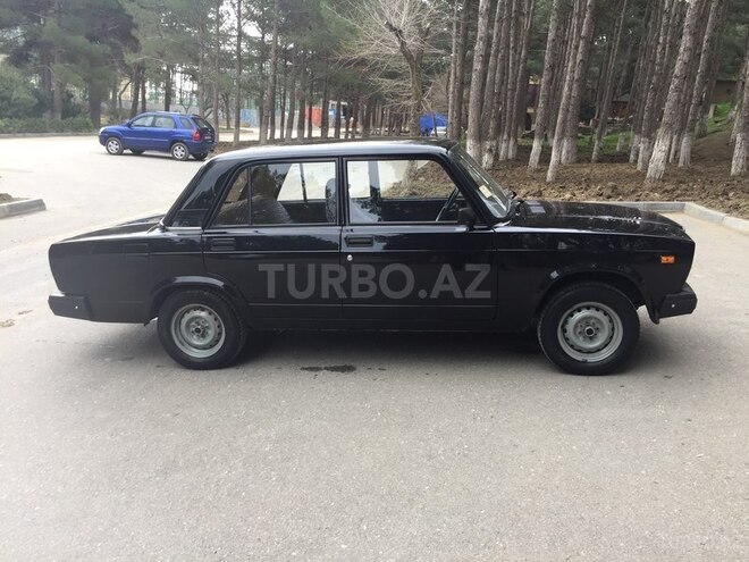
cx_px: 374
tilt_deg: -16.1
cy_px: 281
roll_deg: -5.5
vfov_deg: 48.2
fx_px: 627
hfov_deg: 61.7
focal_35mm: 29
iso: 32
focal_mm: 4.15
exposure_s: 1/136
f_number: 2.2
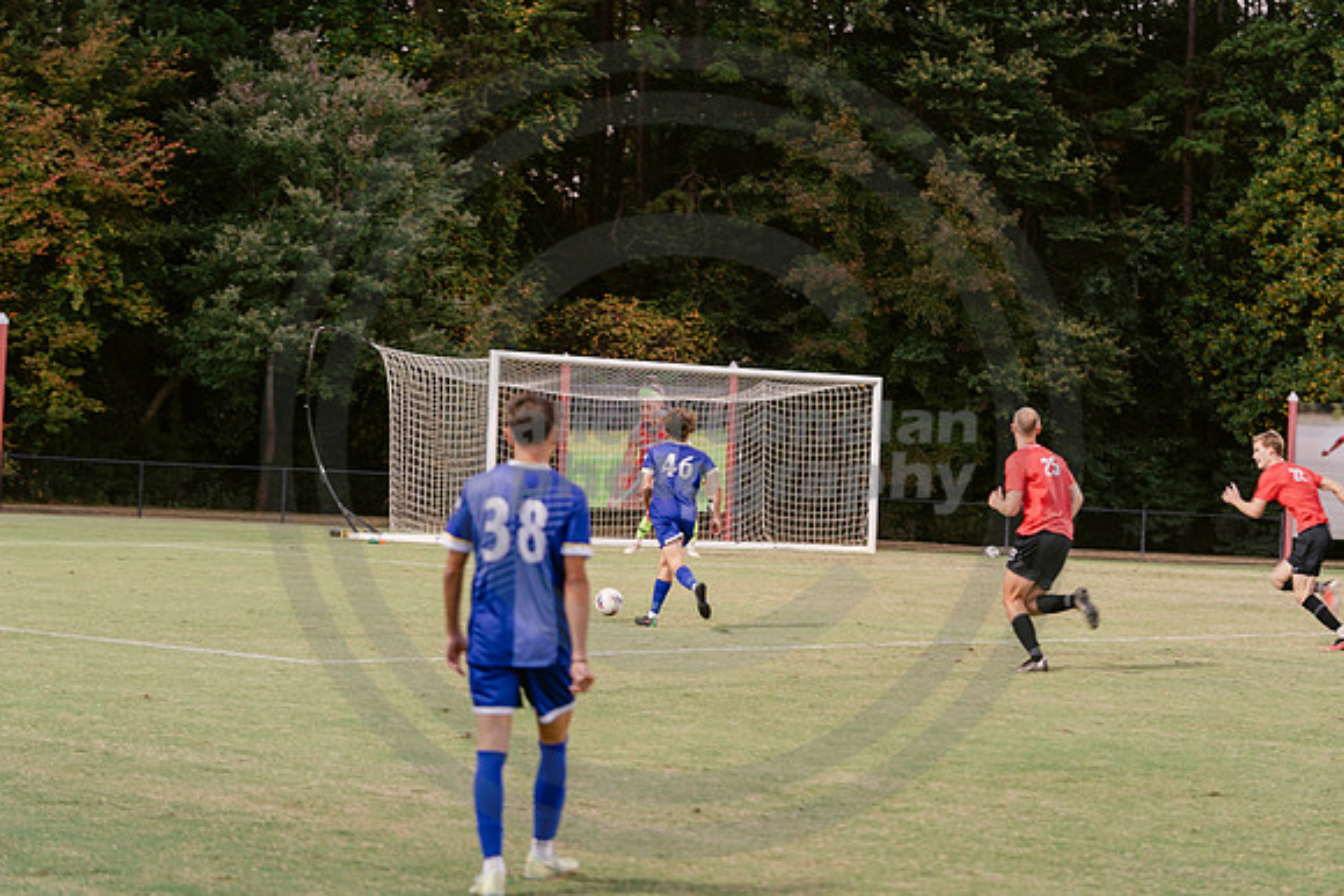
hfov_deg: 22.6
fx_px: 3361
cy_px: 448
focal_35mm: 90
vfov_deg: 15.2
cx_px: 672
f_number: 3.2
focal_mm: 90
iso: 640
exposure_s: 1/125
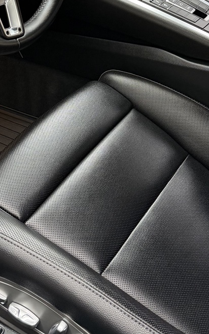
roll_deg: -1.0
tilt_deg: -32.7
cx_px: 99
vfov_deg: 29.6
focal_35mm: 68
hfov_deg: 19.2
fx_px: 619
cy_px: 73
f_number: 1.78
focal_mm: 6.76
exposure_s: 1/60
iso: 320
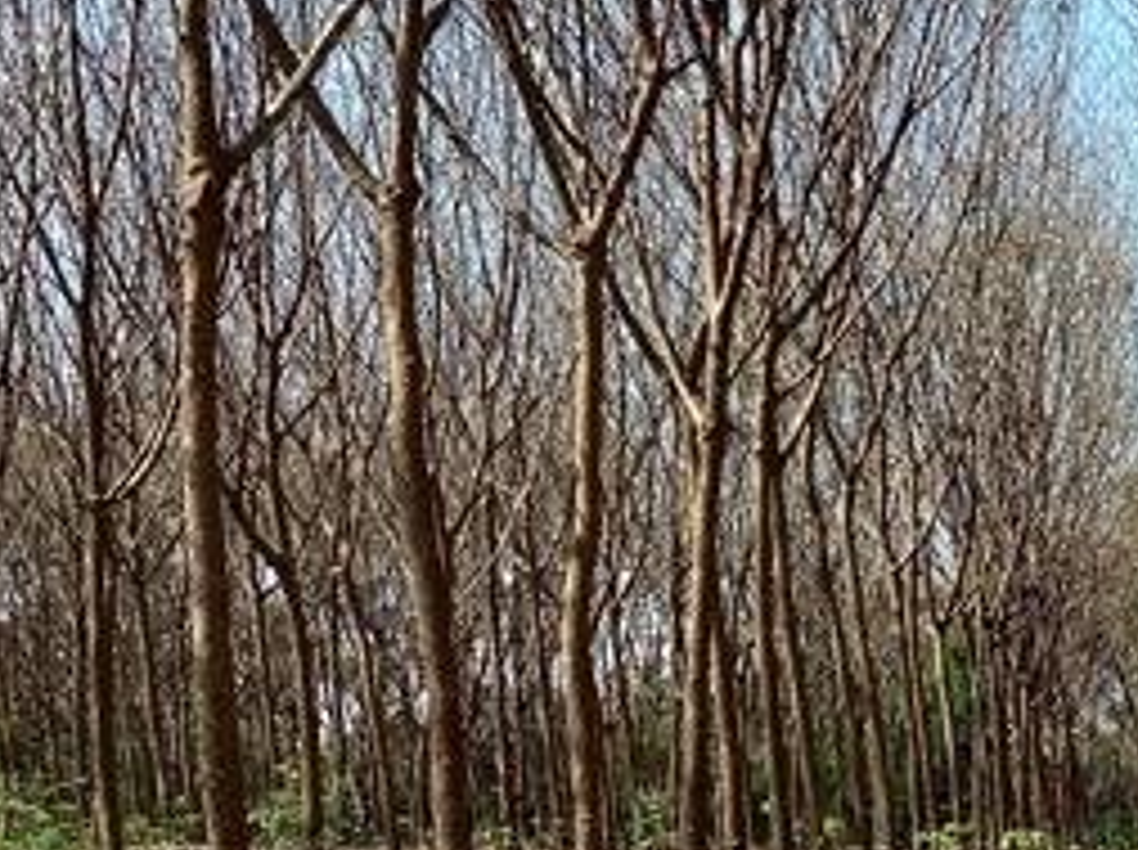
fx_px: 2659
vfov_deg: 18.0
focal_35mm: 81
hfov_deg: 23.4
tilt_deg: +4.4
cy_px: 650
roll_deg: +0.1
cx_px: 1071
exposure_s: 1/708
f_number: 2.4
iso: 25
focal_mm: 3.3
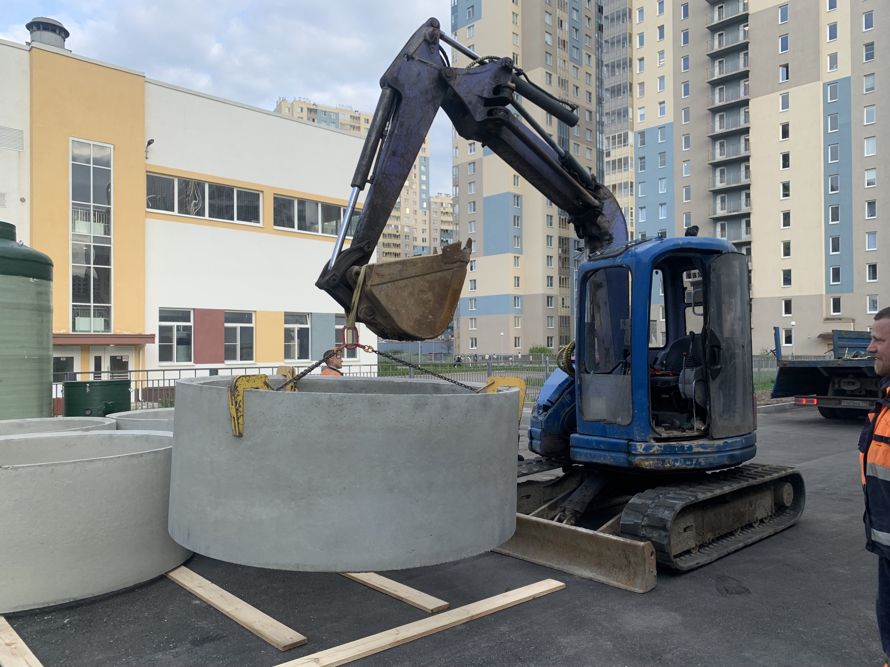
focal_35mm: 26
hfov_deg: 67.3
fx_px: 668
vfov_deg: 53.1
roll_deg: +0.2
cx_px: 445
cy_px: 334
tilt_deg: +1.8
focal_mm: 4.25
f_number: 1.8
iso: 25
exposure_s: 1/567
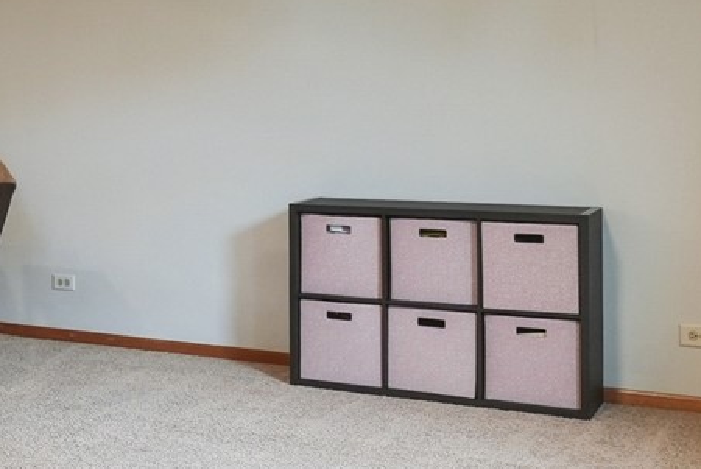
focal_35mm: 64
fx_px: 1247
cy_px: 100
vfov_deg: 21.1
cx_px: -227
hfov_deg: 26.3
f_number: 9
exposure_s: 1/6
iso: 400
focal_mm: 17
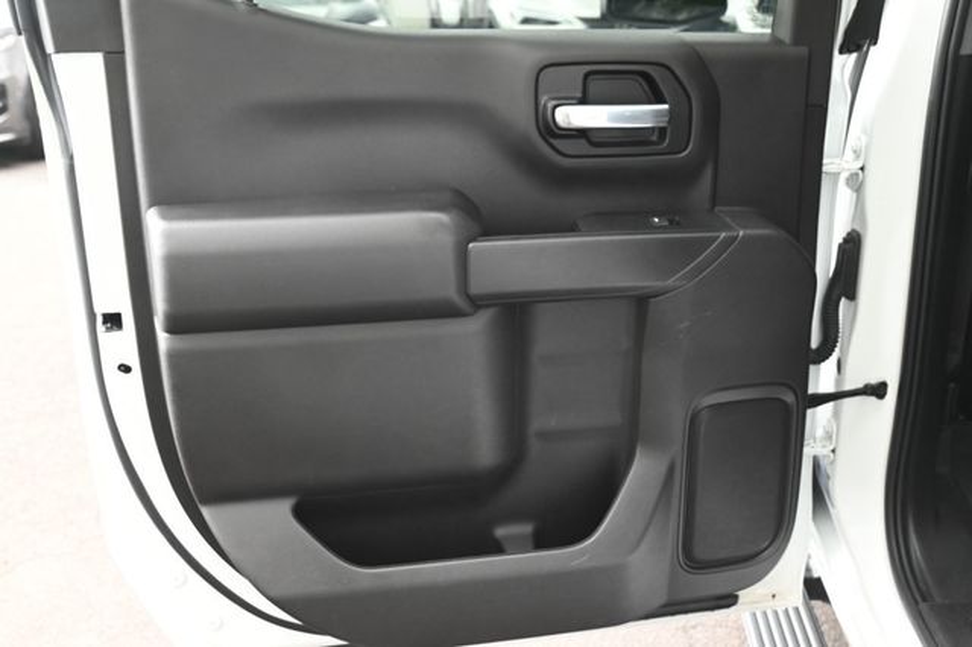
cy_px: 324
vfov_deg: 35.0
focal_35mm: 38
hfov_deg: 50.7
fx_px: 1025
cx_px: 486
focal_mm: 38
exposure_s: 1/60
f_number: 7.1
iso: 2500
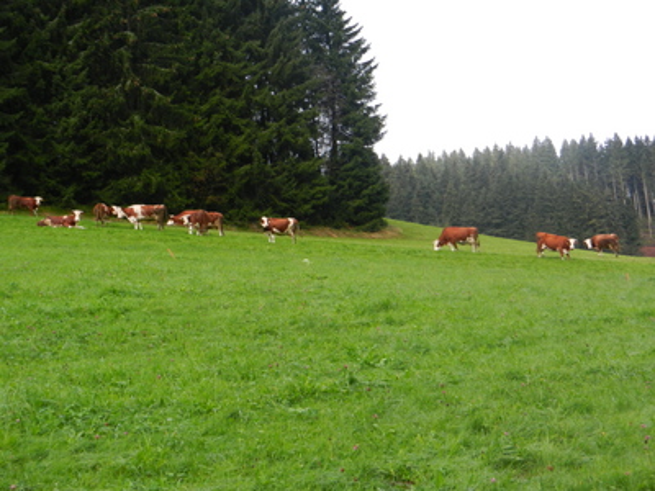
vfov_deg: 27.5
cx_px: 328
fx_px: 1003
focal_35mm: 53
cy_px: 246
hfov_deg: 36.2
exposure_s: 1/160
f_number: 4.4
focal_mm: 9.4
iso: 160
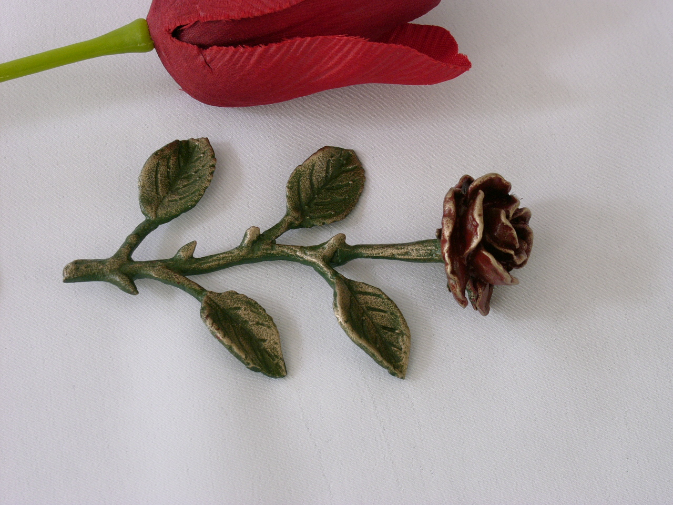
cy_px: 252
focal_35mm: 90
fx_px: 1750
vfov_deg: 16.4
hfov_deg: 21.8
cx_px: 336
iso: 100
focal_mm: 22.5
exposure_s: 1/8
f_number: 6.3
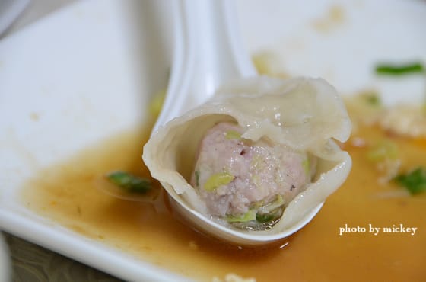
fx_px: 3275
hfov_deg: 7.4
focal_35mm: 278
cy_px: 141
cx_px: 213
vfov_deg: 4.9
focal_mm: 185
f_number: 6
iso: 2500
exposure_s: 1/30
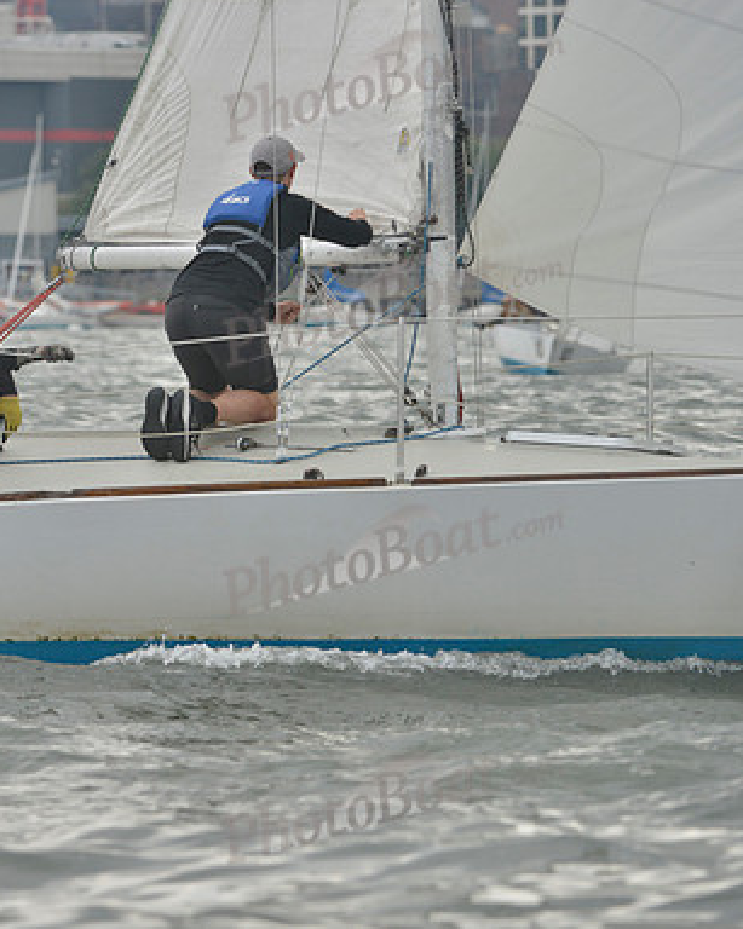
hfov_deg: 4.5
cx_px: 99
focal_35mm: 340
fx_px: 9349
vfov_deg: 5.7
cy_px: 463
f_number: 7.1
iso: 400
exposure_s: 1/1000
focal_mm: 240
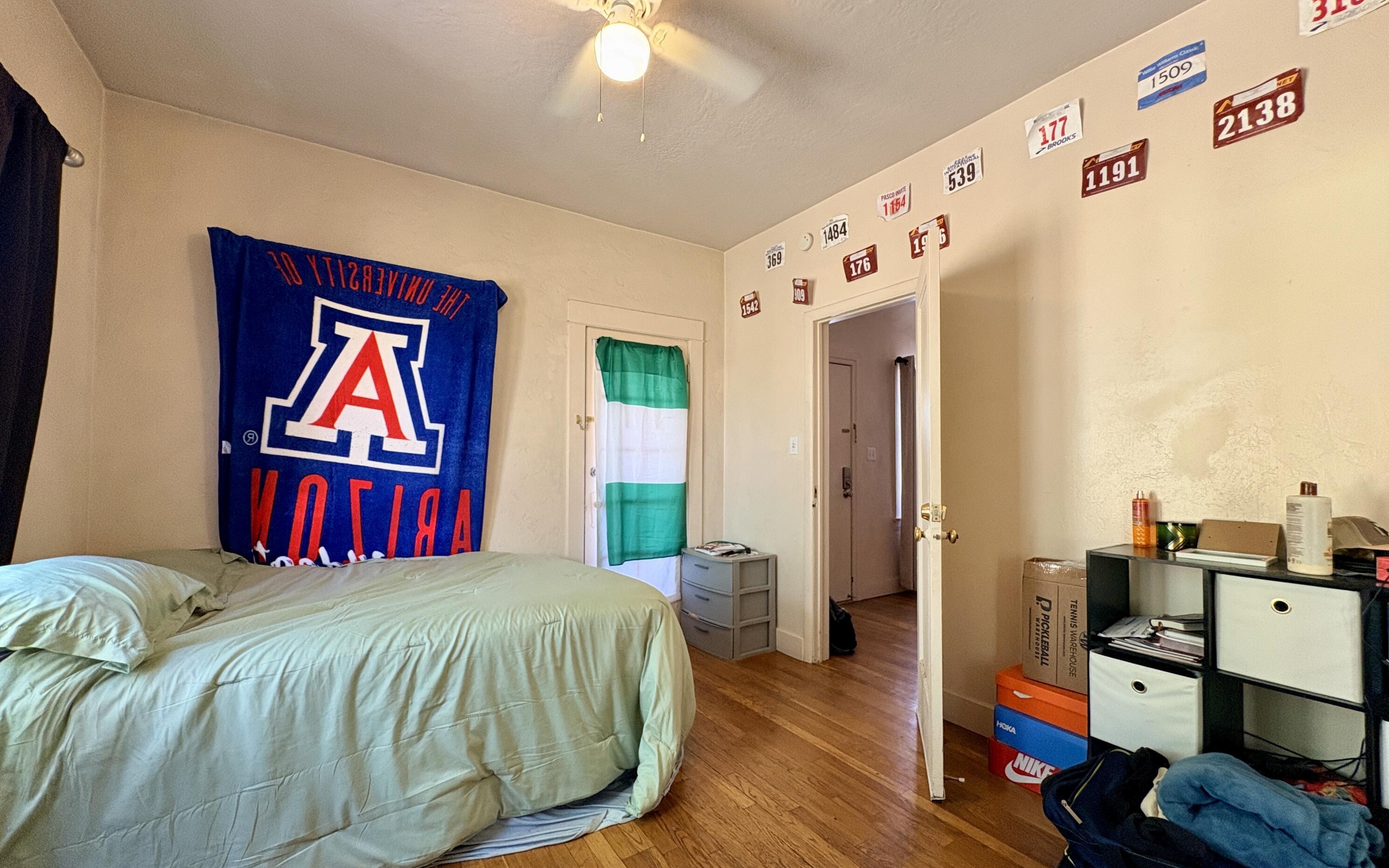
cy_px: 449
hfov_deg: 101.5
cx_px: 694
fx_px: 568
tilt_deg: +1.8
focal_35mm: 15
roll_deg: +0.0
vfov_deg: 74.8
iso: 200
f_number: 2.2
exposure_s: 1/120
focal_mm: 2.22
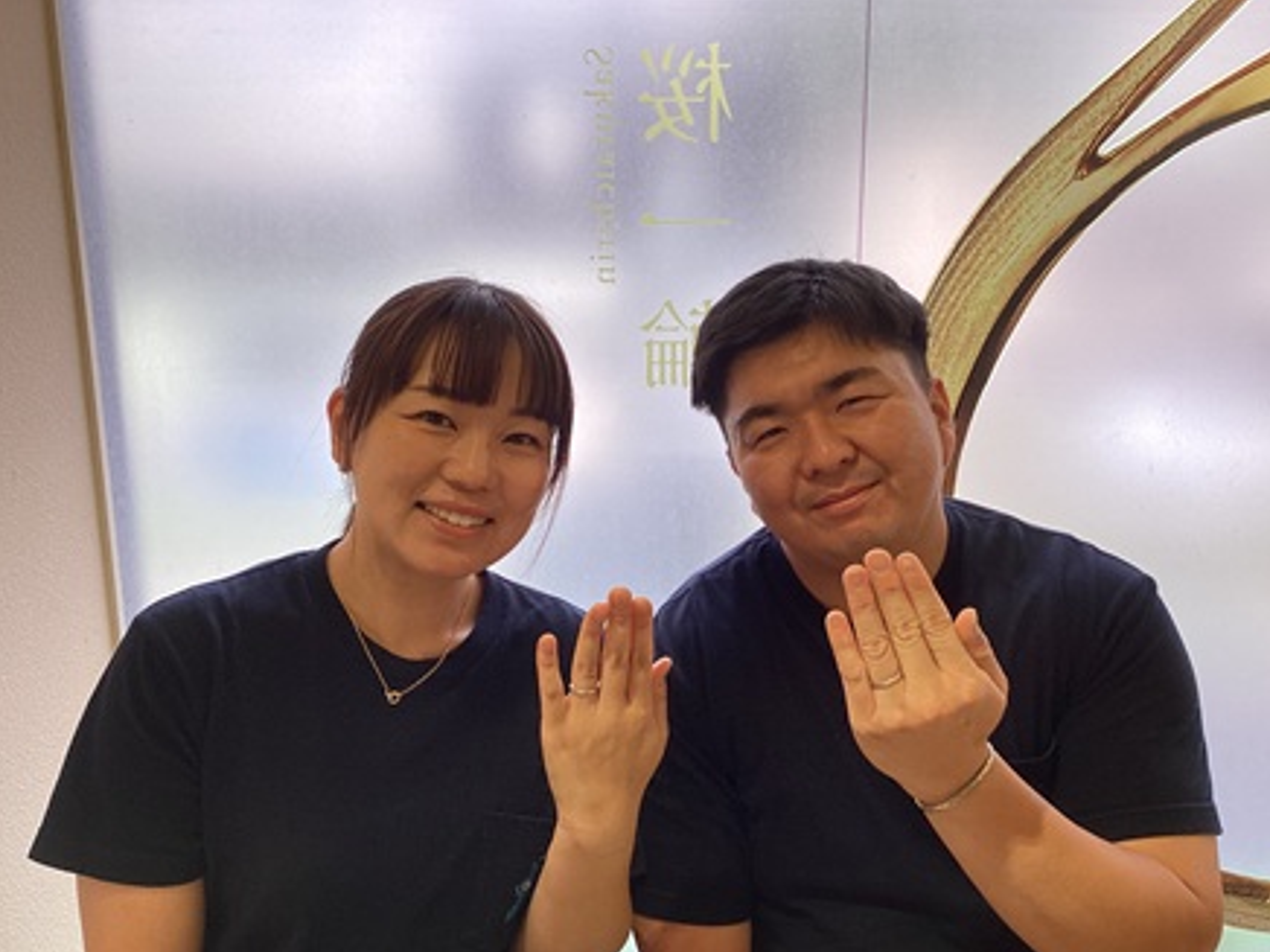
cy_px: 488
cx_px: 626
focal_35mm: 32
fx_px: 1174
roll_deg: +0.3
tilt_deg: -13.1
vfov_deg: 44.2
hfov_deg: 56.8
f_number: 2.4
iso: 25
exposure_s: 1/170
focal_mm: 3.3
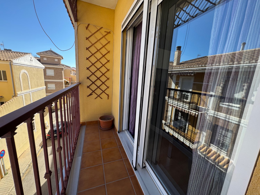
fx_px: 105
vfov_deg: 85.7
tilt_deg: -10.9
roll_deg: -2.9
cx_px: 130
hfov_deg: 102.1
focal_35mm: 14
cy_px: 98
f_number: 2.2
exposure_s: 1/377
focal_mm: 2.22
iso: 40
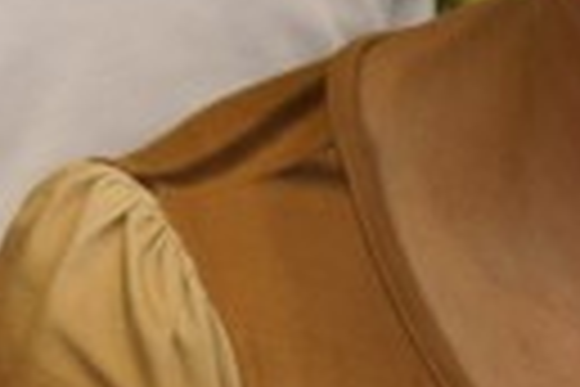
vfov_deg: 3.1
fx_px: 7229
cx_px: 922
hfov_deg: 4.6
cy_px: 122
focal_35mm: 449
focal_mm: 55
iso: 400
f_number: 5.6
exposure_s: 1/30
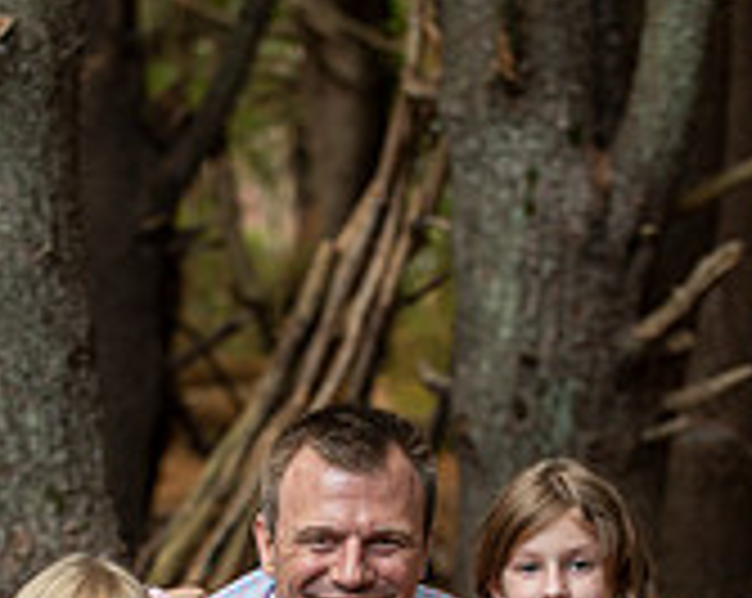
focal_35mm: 228
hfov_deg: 8.5
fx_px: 5066
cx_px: 333
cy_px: 778
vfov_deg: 6.7
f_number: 4
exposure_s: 1/160
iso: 250
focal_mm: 90
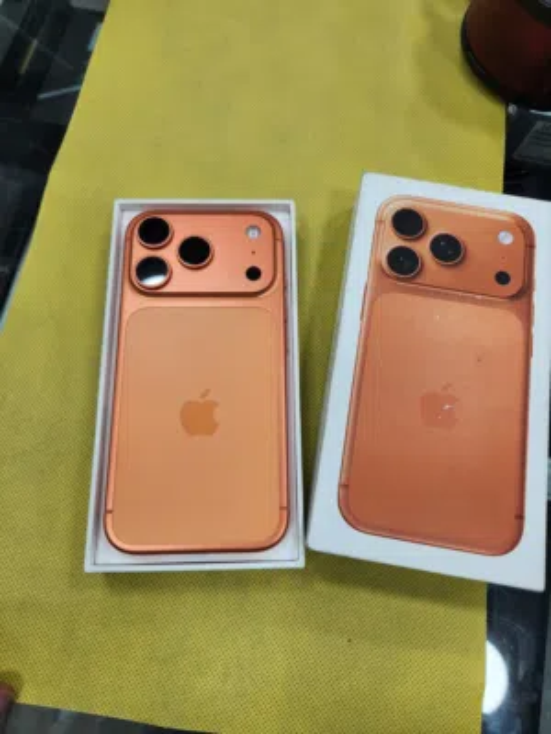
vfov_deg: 73.9
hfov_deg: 58.9
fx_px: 488
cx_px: 276
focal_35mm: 23
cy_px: 367
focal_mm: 5.4
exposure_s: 1/172
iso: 20
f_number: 1.8
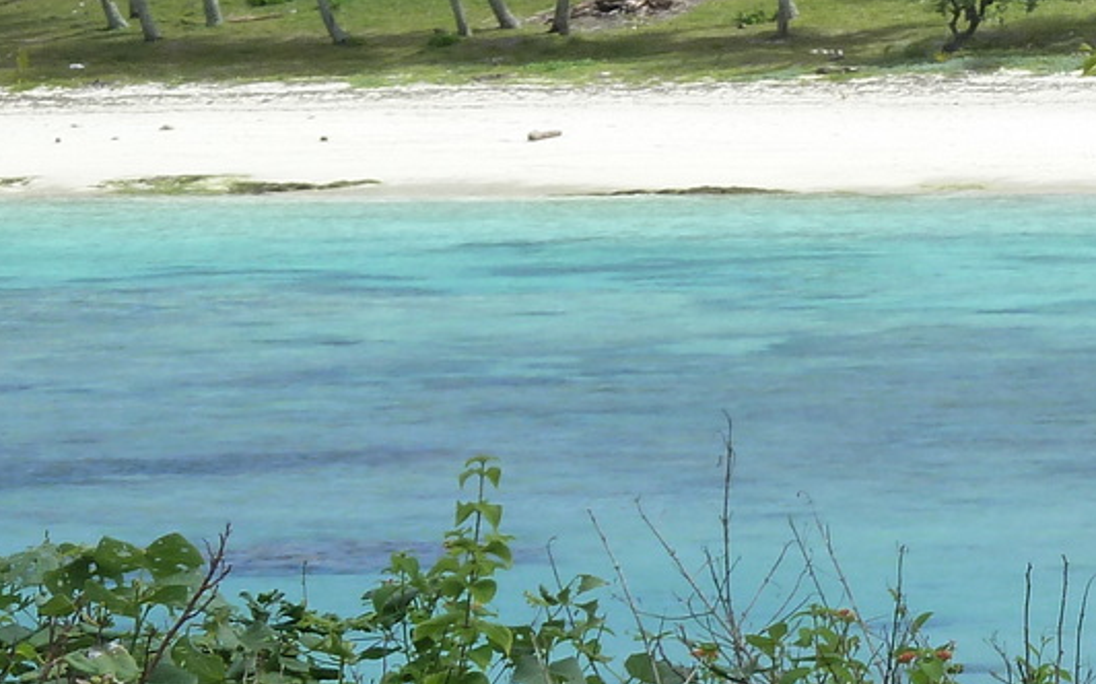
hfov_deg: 5.9
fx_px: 10569
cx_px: 1537
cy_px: -37
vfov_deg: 3.7
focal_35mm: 354
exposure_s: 1/500
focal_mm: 18.2
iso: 125
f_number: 4.4
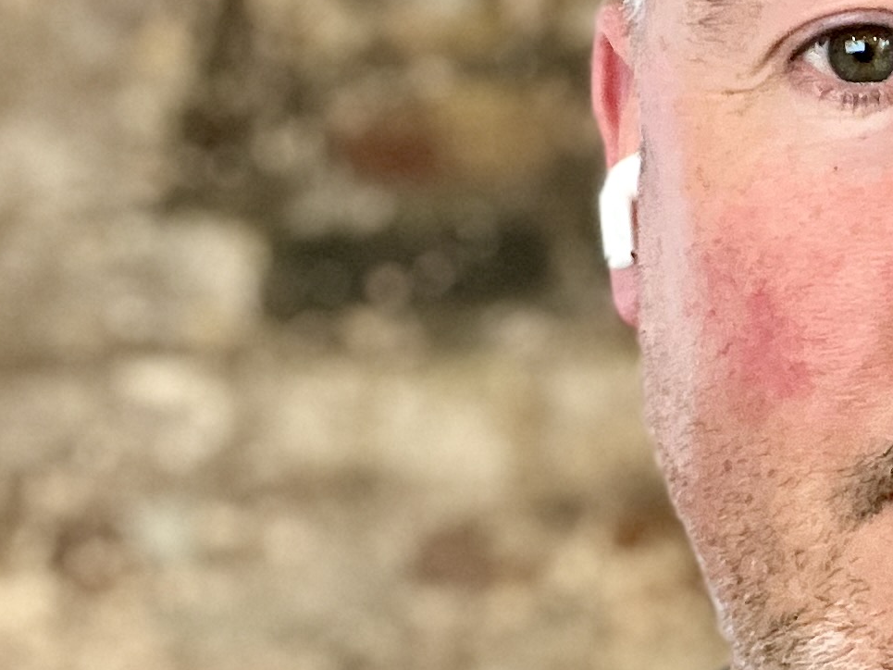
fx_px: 2477
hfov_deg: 19.5
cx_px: 1010
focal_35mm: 96
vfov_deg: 15.4
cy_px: 279
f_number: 2.2
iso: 320
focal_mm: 2.71
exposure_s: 1/25
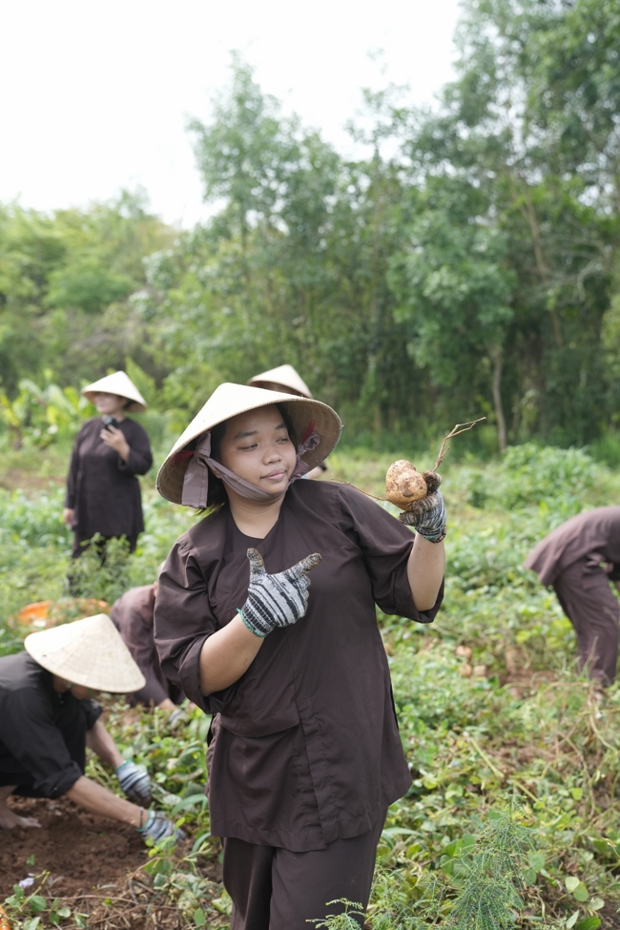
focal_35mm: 43
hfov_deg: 31.2
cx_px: 310
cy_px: 465
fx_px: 1111
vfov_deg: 45.4
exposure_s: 1/1000
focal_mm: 43
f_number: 3.2
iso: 400
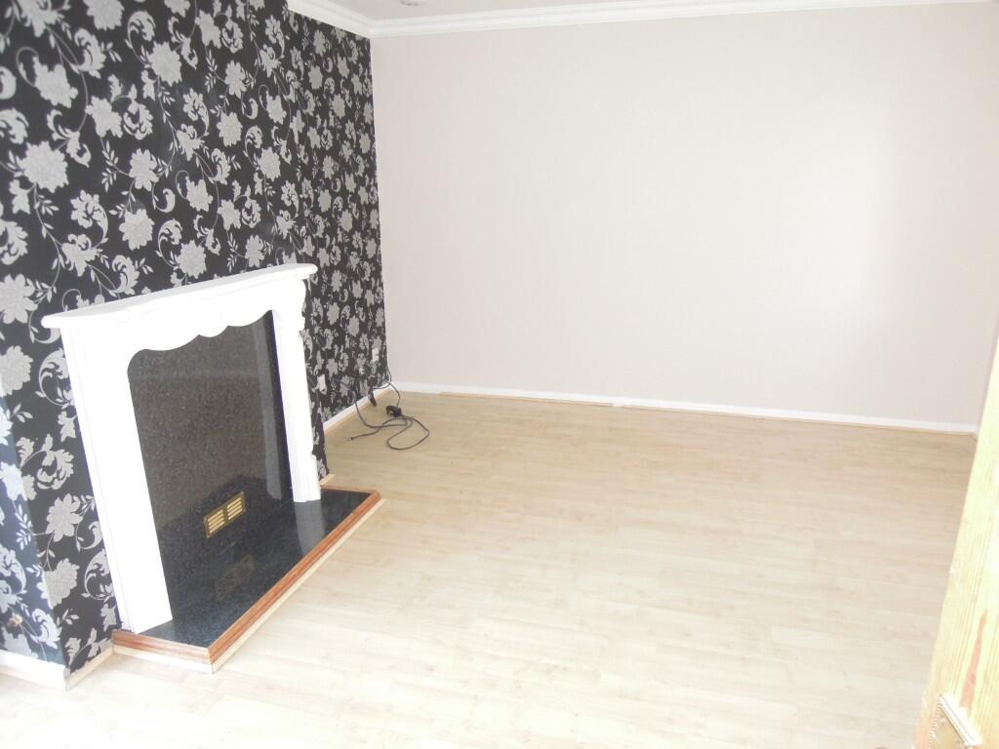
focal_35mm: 24
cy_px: 374
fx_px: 693
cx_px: 500
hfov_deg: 71.6
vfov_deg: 56.8
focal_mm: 4.3
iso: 450
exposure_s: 1/30
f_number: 2.8
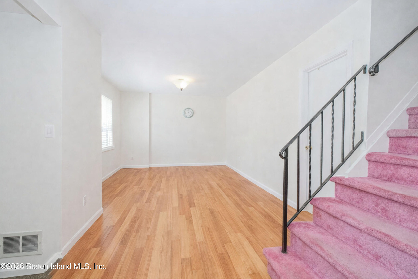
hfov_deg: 100.4
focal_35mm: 15
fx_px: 174
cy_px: 140
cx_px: 209
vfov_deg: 77.3
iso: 1600
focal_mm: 10
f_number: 7.1
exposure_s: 1/60
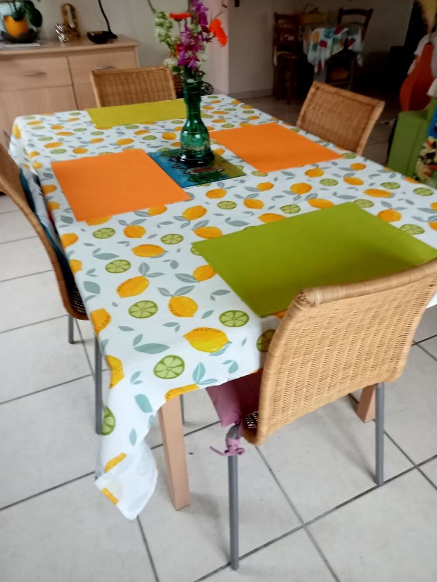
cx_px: 218
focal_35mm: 28
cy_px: 291
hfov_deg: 49.8
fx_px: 471
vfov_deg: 63.4
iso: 659
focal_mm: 3.46
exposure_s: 1/33.3
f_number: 2.2
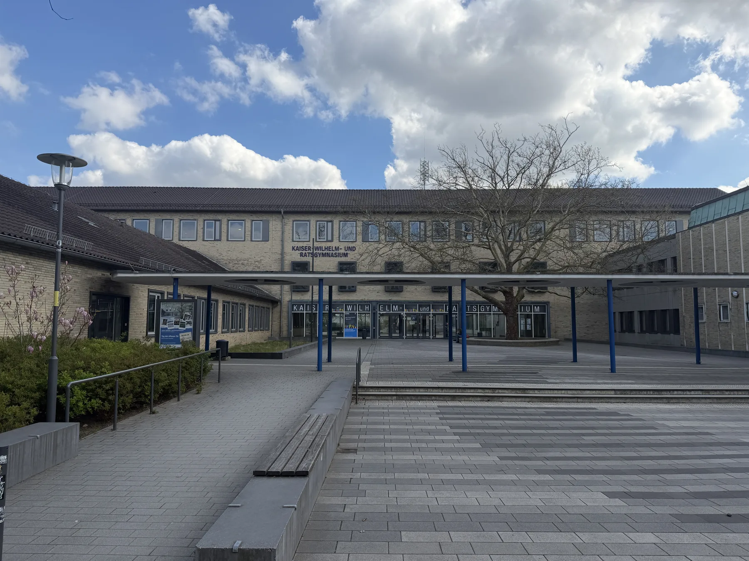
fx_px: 519
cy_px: 280
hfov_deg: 71.6
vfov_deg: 56.8
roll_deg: -0.1
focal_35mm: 24
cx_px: 374
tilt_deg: +4.6
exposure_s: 1/3759
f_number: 1.78
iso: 80
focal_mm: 6.76
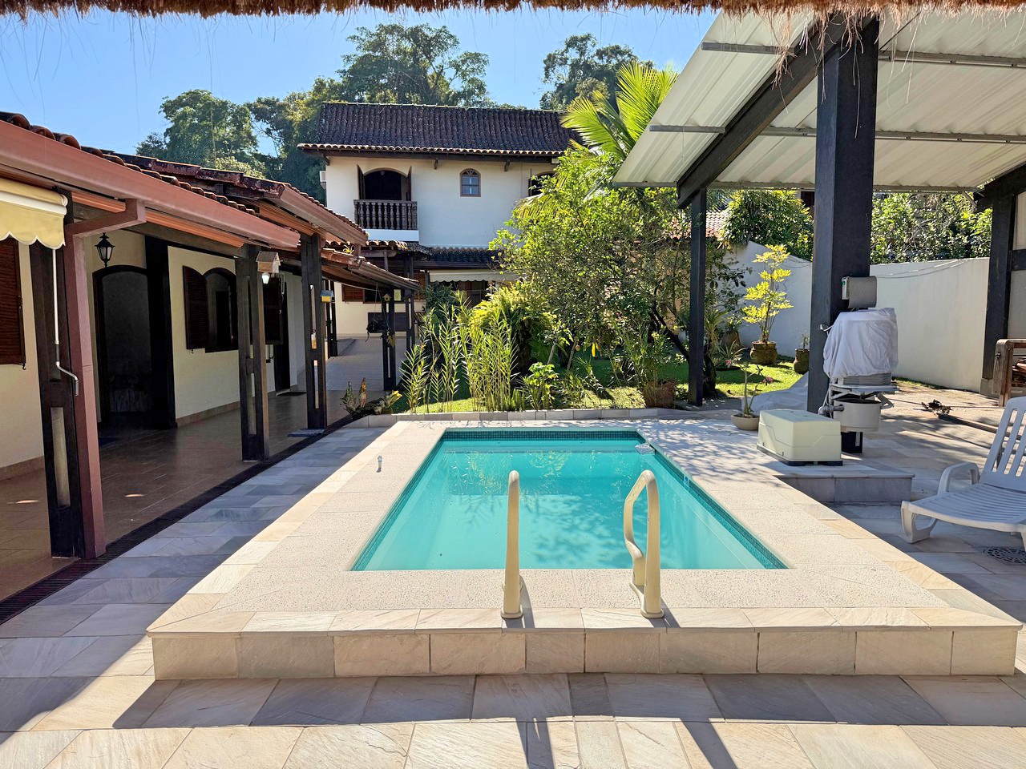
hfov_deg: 71.6
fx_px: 711
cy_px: 384
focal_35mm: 24
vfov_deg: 56.8
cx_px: 513
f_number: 1.78
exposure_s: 1/3953
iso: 80
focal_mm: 6.76
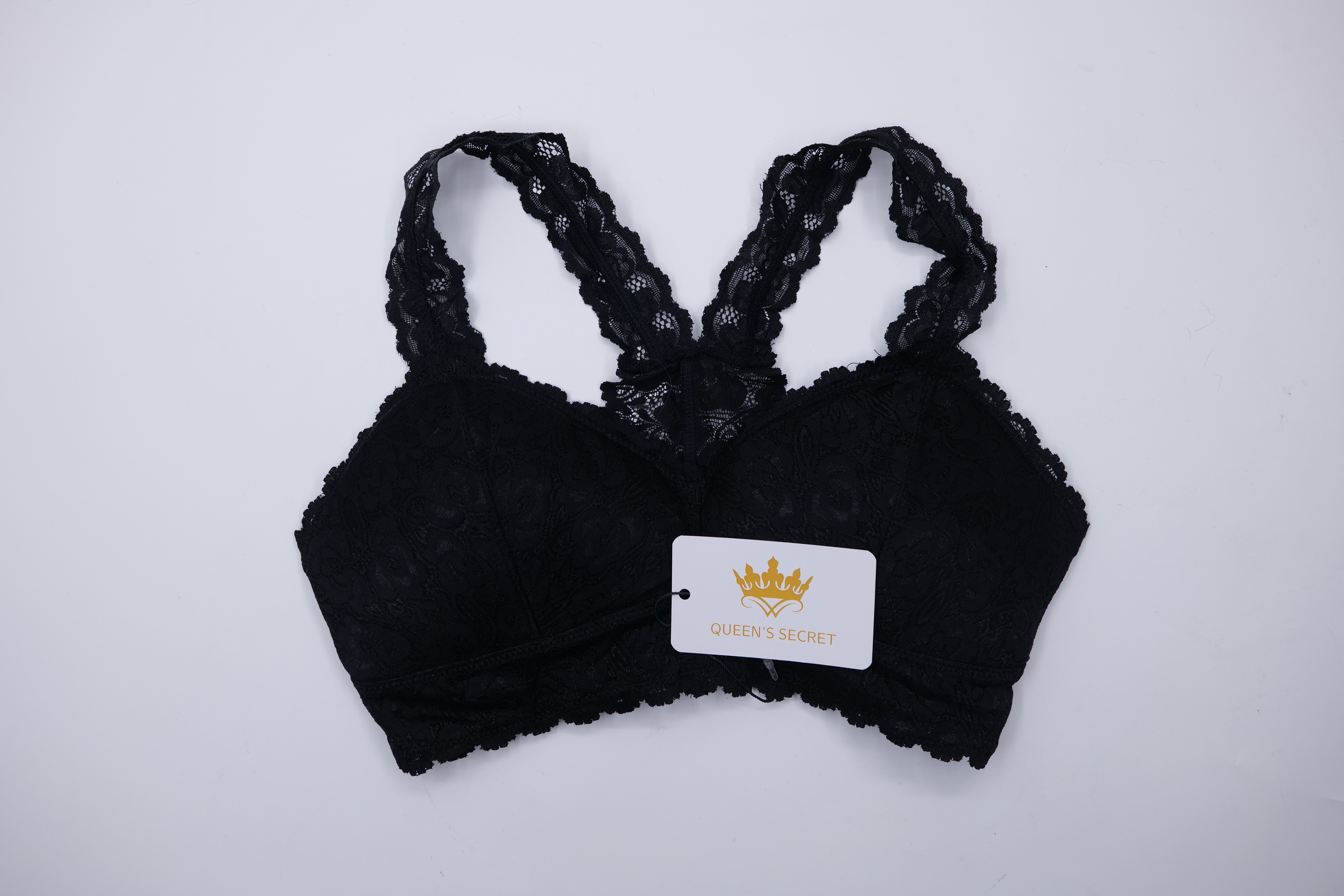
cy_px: 448
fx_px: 1157
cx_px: 672
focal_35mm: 31
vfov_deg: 42.3
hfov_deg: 60.3
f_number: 5.6
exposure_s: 1/100
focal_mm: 31
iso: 400
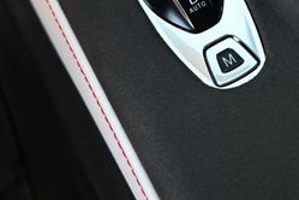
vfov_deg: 17.0
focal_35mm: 77
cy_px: -36
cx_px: 261
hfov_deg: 25.6
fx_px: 639
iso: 560
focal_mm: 20
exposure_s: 1/125
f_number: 3.8
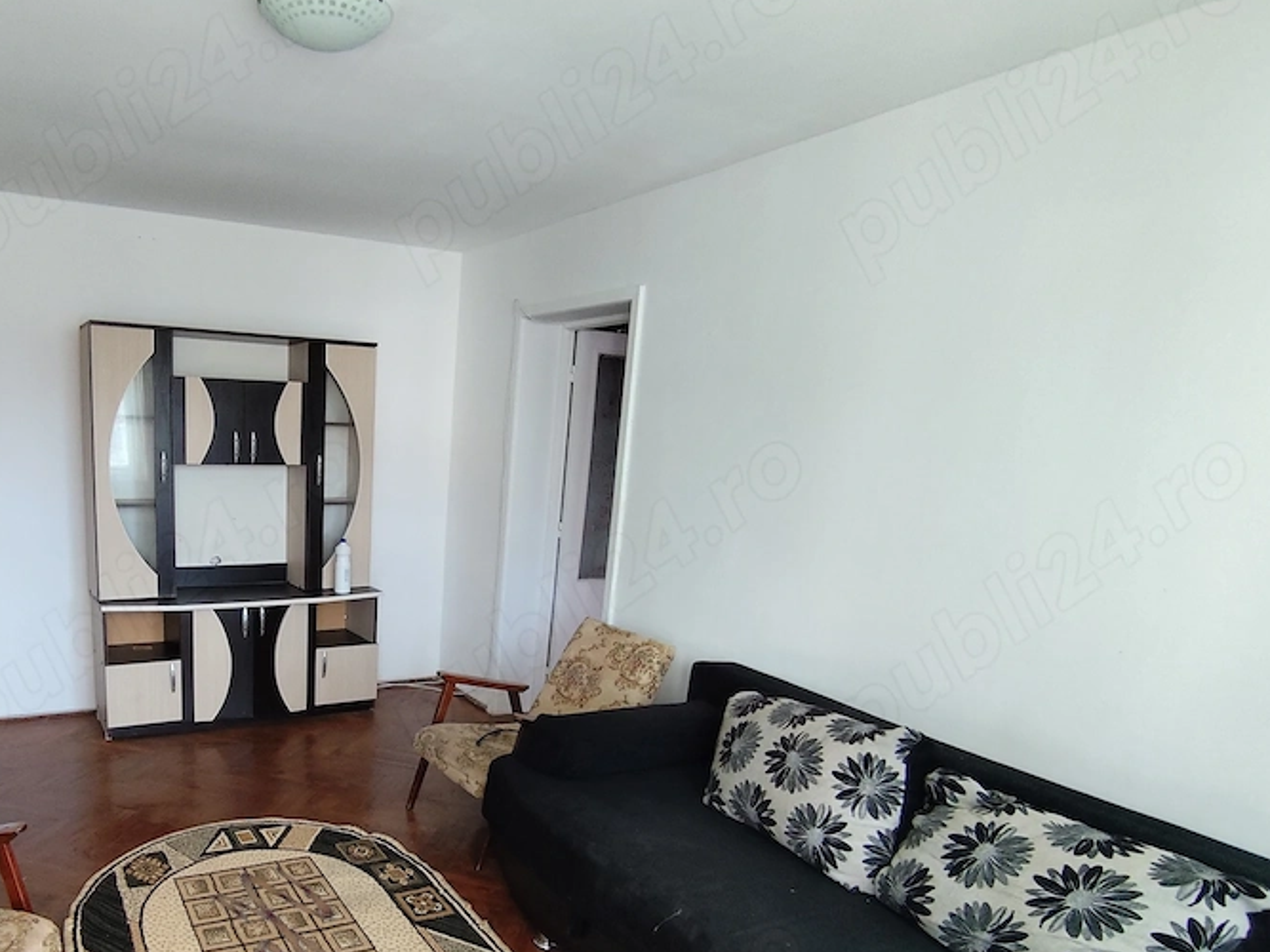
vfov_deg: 55.7
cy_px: 629
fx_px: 880
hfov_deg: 68.5
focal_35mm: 24
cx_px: 375
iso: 200
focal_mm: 1.65
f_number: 2.2
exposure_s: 1/50
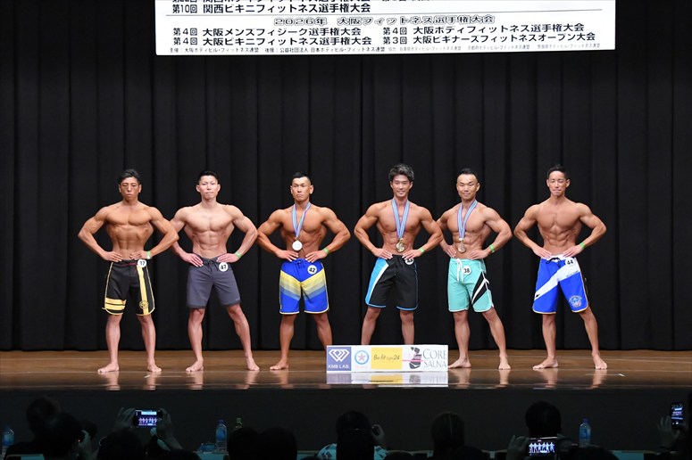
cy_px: 230
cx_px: 346
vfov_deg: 11.7
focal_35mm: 117
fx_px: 2248
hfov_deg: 17.5
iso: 8000
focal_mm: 78
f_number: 5.6
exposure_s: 1/400
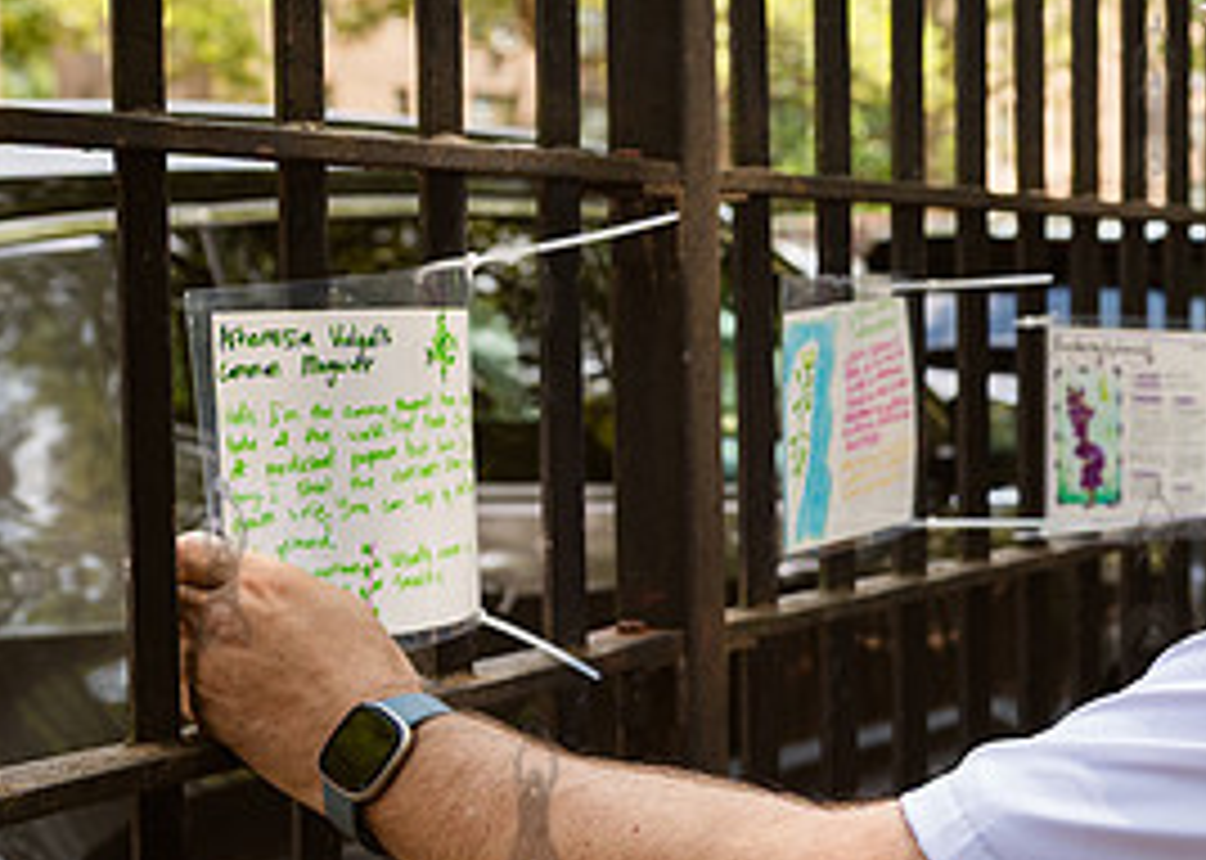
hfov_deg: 20.2
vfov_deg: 15.2
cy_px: 624
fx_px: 3217
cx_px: 1349
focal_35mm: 94
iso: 400
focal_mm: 38
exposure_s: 1/400
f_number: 4.5
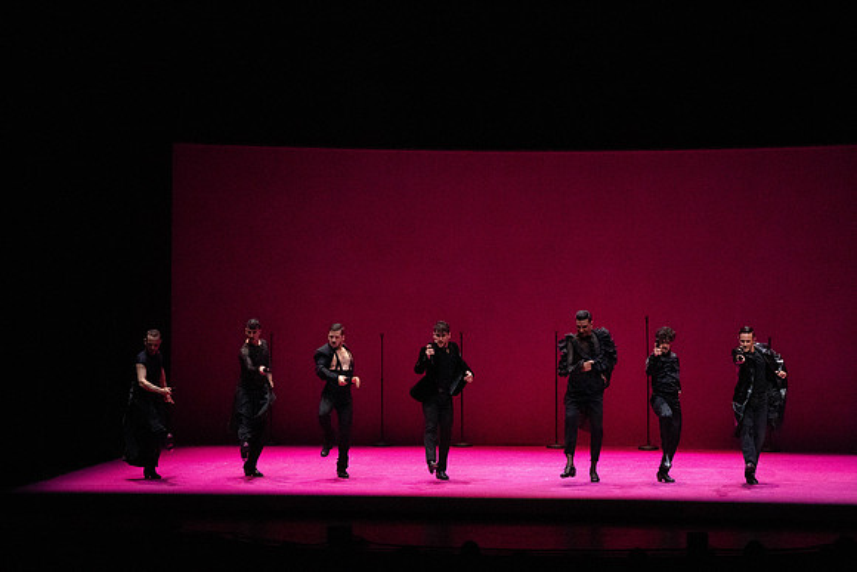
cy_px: 286
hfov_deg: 15.2
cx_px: 428
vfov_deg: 10.2
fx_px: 3214
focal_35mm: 135
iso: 25600
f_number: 10
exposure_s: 1/400
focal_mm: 135
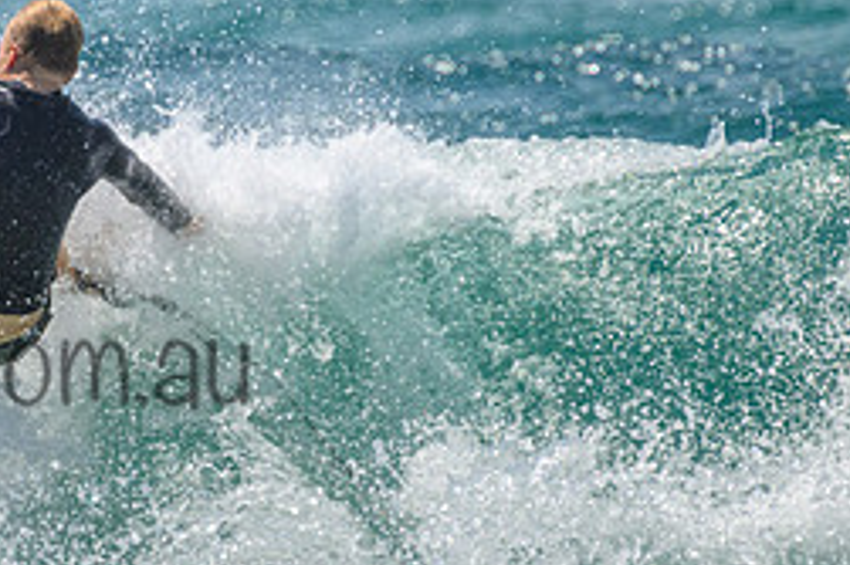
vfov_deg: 0.6
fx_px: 57123
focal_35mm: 2421
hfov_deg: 0.9
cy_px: 128
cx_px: -43
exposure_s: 1/2000
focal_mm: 800
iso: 720
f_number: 11
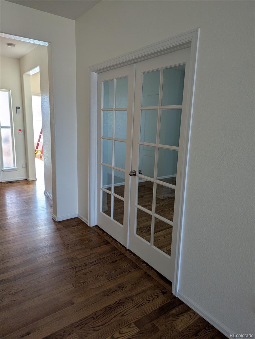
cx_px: 128
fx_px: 235
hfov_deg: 56.9
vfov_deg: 71.5
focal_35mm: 24
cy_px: 170
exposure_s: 1/120
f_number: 1.85
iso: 90
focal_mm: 6.81
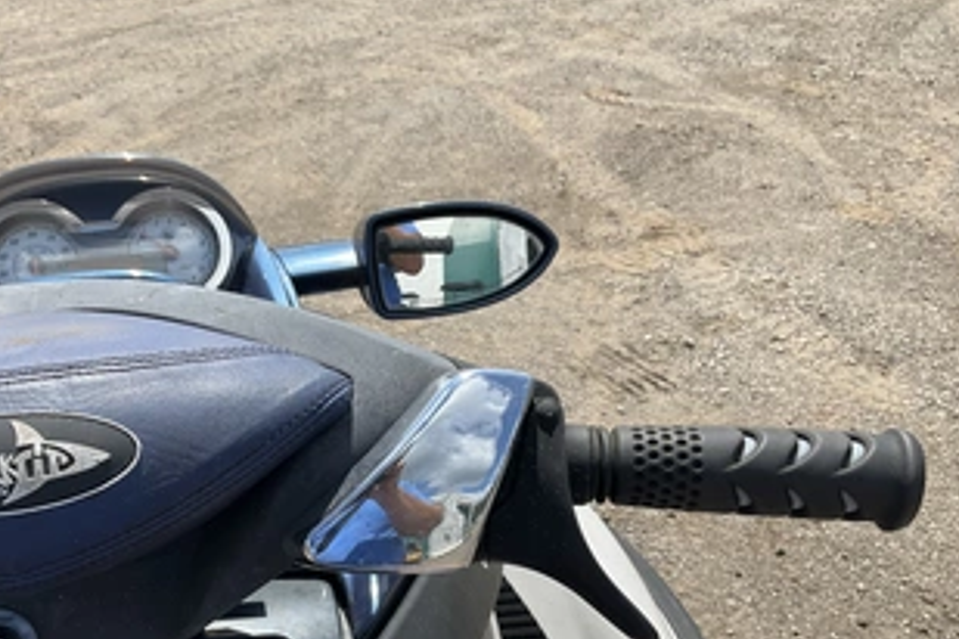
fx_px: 1039
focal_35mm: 39
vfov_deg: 33.8
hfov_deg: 49.0
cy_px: 450
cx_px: 354
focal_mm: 3
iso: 25
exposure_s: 1/1451
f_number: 1.8
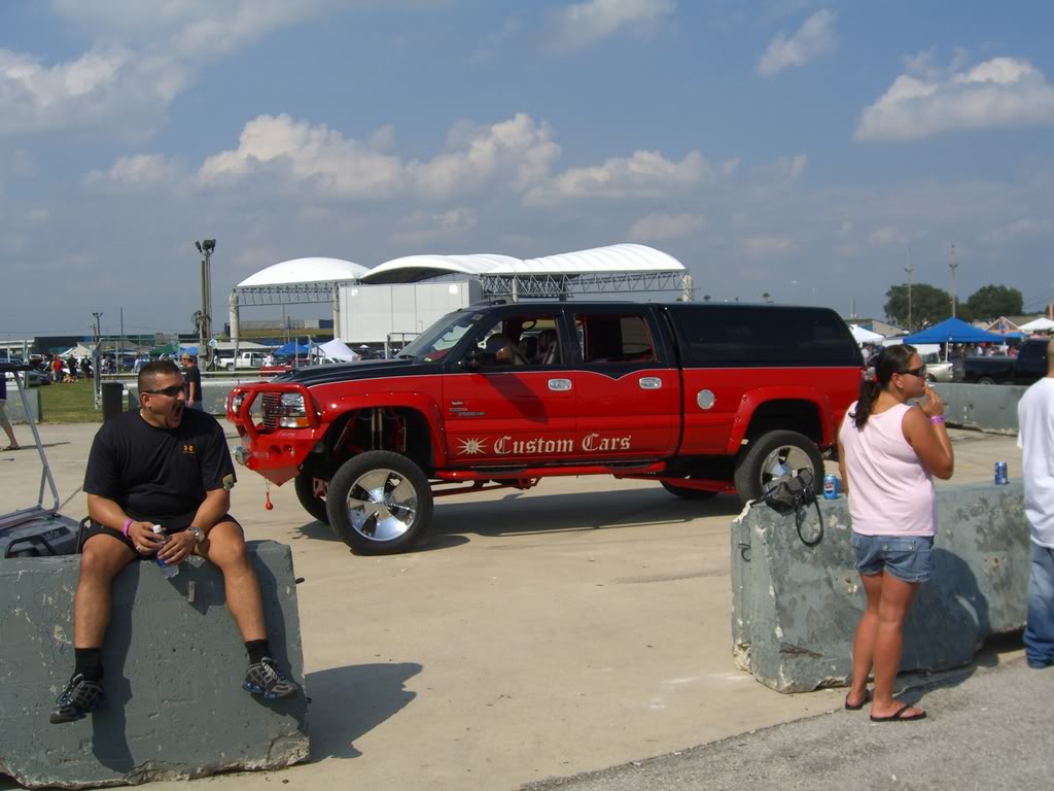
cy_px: 396
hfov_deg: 49.0
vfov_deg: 37.7
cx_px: 527
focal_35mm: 38
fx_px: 1157
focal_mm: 7.9
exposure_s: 1/320
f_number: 8
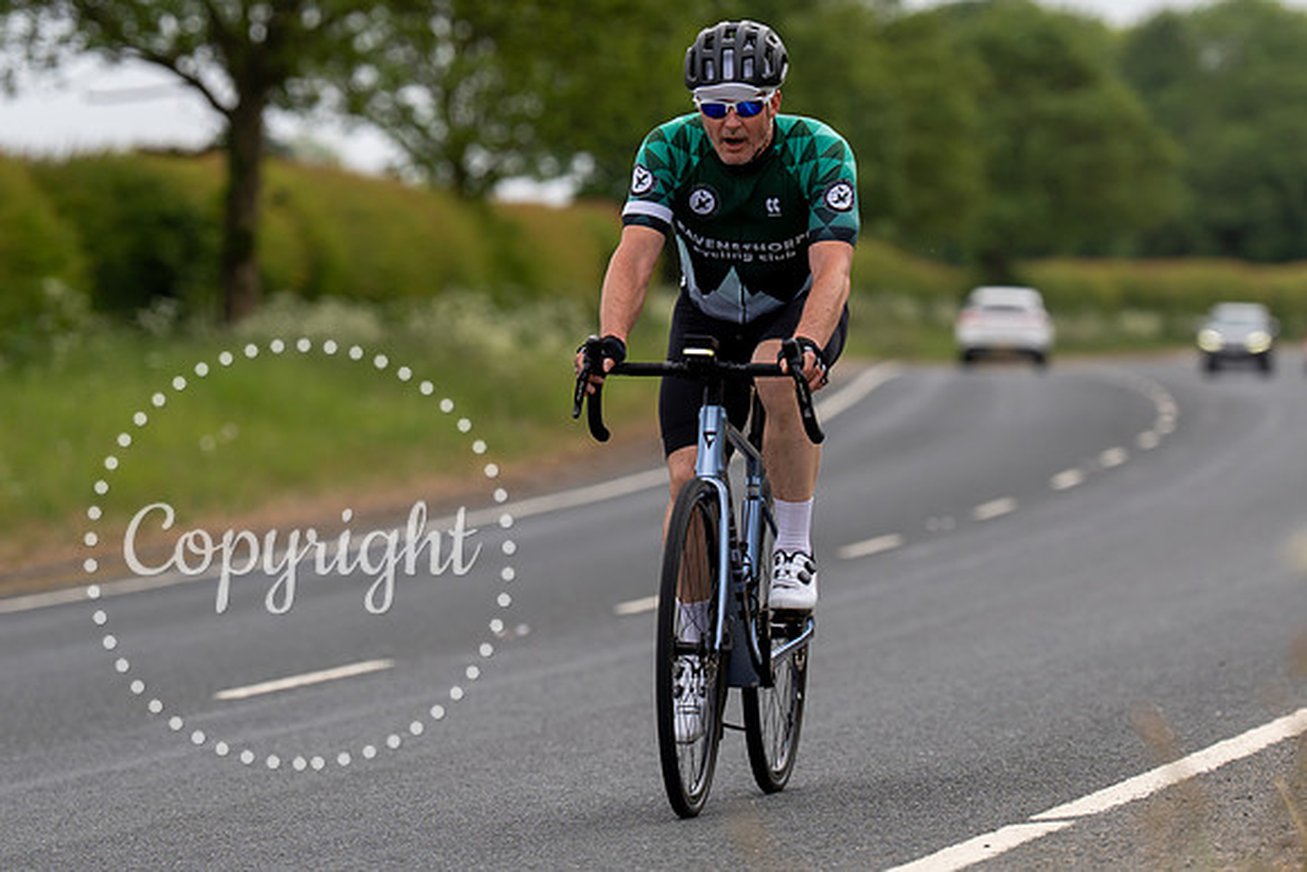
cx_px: 792
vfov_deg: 5.5
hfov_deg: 8.3
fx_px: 8997
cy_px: 254
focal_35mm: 248
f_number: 3.2
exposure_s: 1/1250
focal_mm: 148
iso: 125
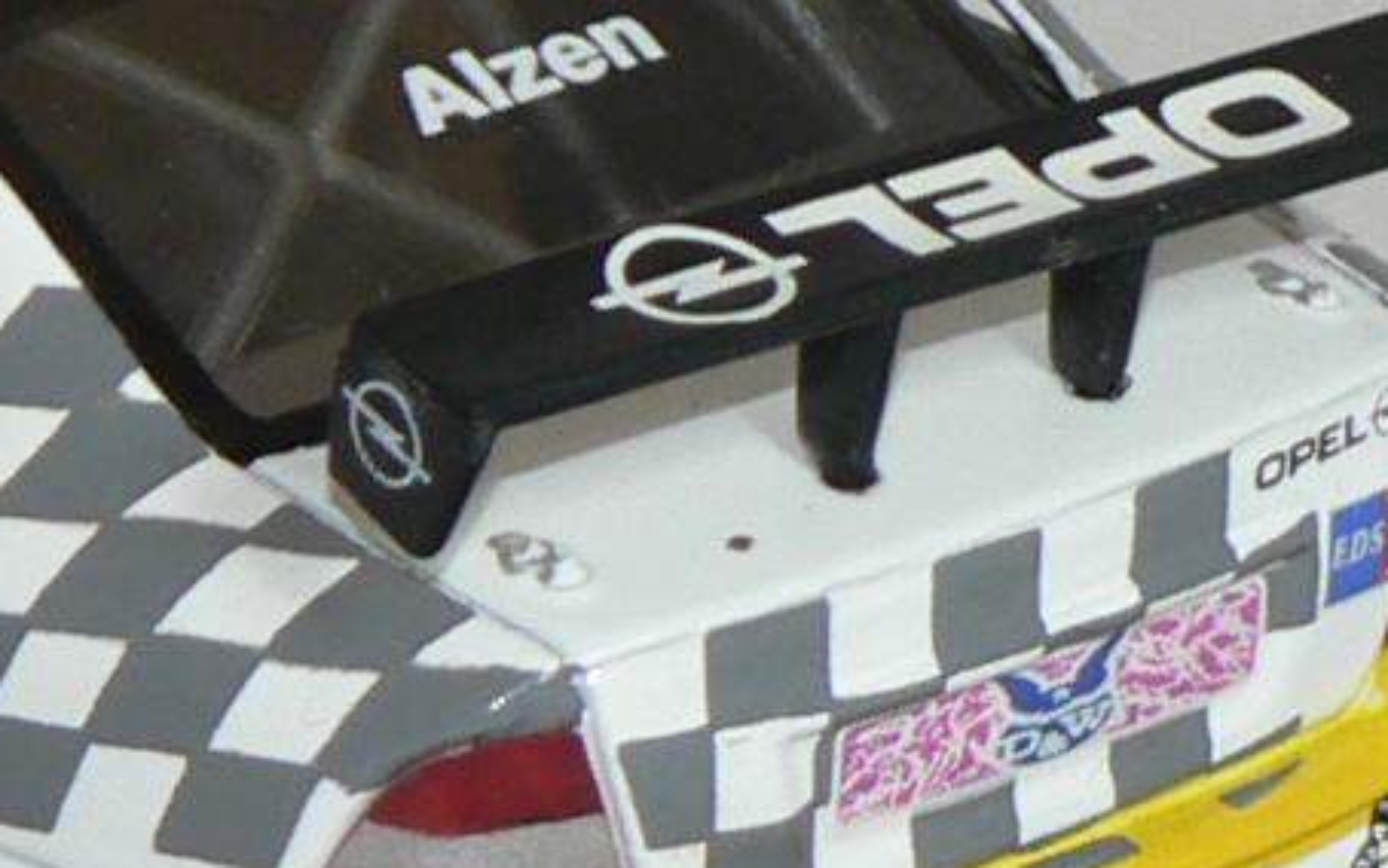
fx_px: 21491
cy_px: 193
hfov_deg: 3.7
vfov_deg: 2.3
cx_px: -49
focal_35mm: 568
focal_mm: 15.8
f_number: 3.2
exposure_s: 1/60
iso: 80
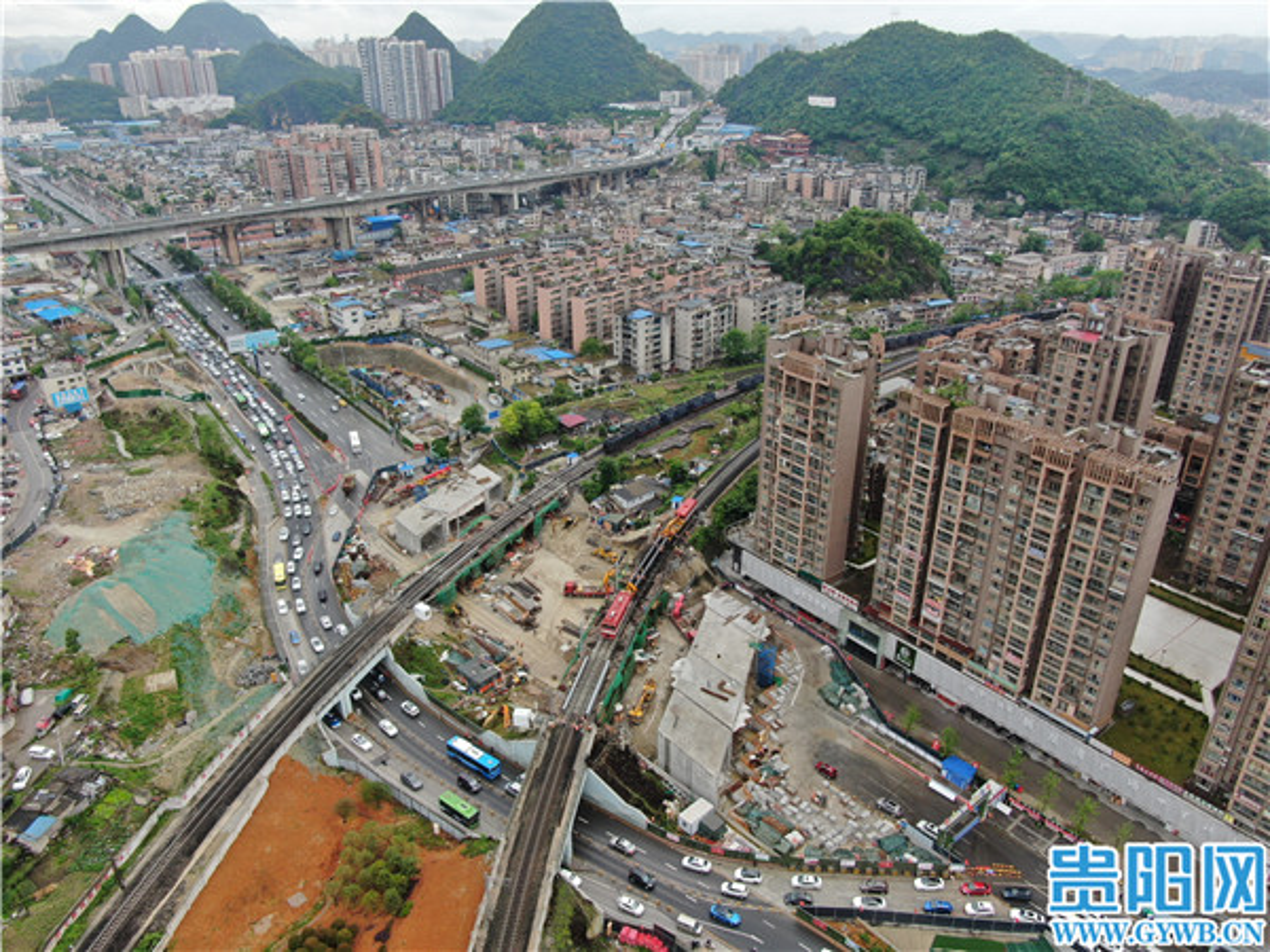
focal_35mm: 24
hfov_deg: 71.6
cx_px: 635
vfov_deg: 56.8
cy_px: 476
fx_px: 881
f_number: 2.8
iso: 100
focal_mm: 4.39
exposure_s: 1/120
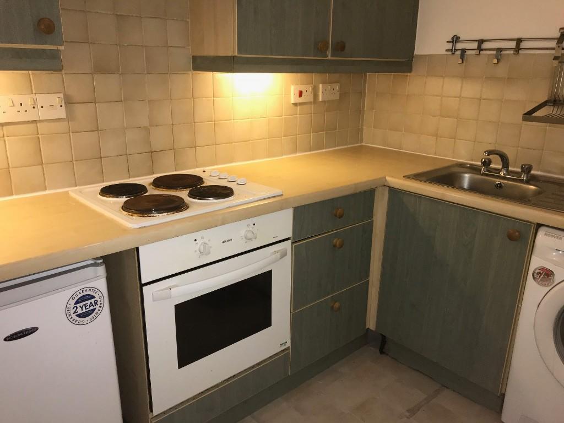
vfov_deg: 49.7
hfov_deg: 63.4
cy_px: 212
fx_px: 456
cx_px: 282
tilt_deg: -17.2
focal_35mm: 28
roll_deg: -1.1
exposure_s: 1/33
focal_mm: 3.99
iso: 80
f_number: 1.8
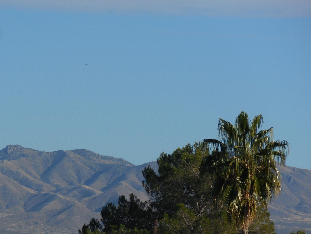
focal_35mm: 339
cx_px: 77
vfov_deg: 4.4
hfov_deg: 5.8
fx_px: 3046
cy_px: 161
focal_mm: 40.2
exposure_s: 1/1000
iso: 125
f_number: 5.8
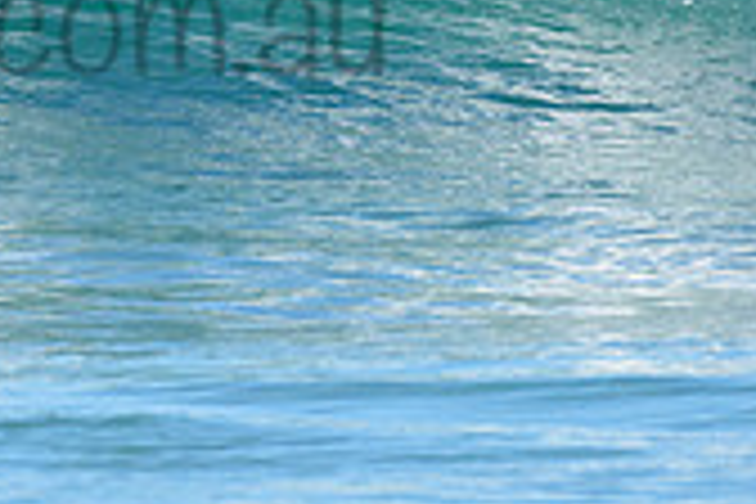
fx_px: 44496
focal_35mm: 2119
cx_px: -217
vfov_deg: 0.6
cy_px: -125
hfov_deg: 1.0
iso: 180
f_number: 5.6
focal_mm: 500
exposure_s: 1/2000
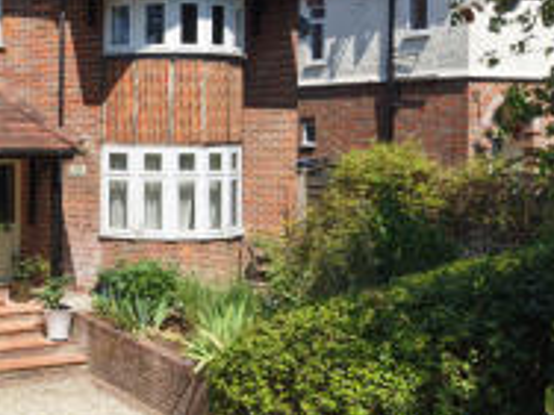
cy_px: 125
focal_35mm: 54
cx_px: 31
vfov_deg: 26.8
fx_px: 864
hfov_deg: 33.2
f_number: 1.8
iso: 200
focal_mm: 8.67
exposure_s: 1/3200
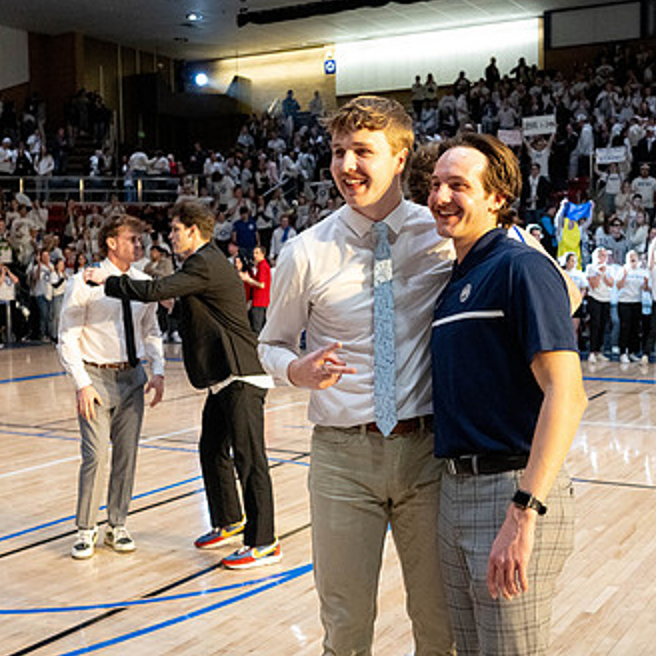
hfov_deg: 36.7
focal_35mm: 46
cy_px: 341
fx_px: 986
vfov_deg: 36.8
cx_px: 372
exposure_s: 1/500
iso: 8000
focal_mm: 30
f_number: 4
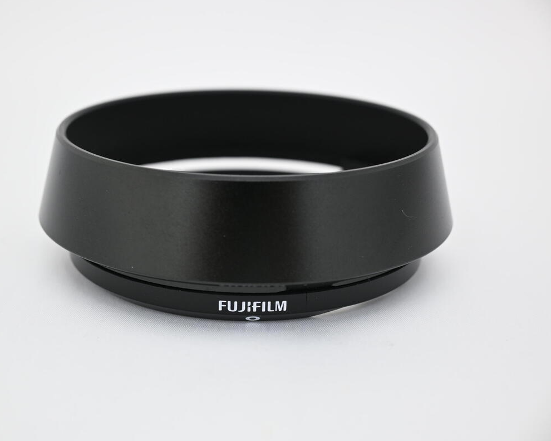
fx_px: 946
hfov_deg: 32.4
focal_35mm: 58
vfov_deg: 26.2
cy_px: 220
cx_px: 239
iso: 640
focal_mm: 34
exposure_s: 1/50
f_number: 7.1
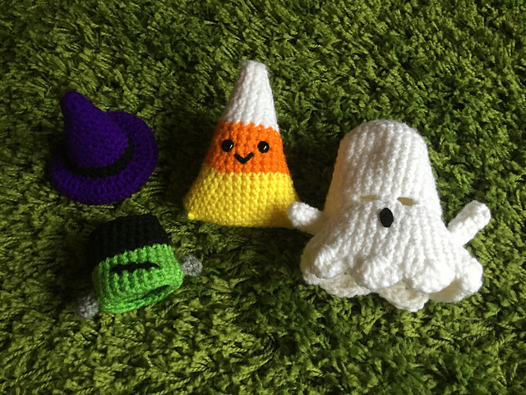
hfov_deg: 58.4
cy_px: 198
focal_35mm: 31
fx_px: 471
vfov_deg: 45.4
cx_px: 263
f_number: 2.4
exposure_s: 1/30
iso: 125
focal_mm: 3.3
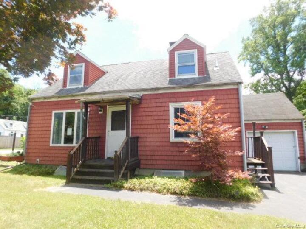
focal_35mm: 23
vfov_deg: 58.9
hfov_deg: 73.9
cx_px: 153
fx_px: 203
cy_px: 114
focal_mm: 4
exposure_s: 1/400
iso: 125
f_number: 3
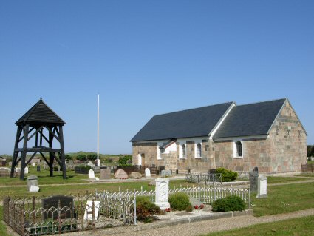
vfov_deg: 39.7
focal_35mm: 36
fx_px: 327
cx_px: 157
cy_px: 118
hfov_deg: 51.3
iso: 50
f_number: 6.8
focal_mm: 7.5
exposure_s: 1/342
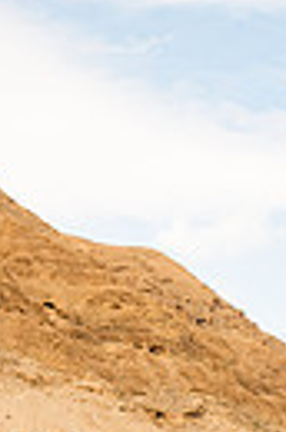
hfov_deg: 7.1
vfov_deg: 10.6
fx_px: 2288
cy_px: 565
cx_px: 326
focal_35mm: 191
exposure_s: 1/1600
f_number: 2.8
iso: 200
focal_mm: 55
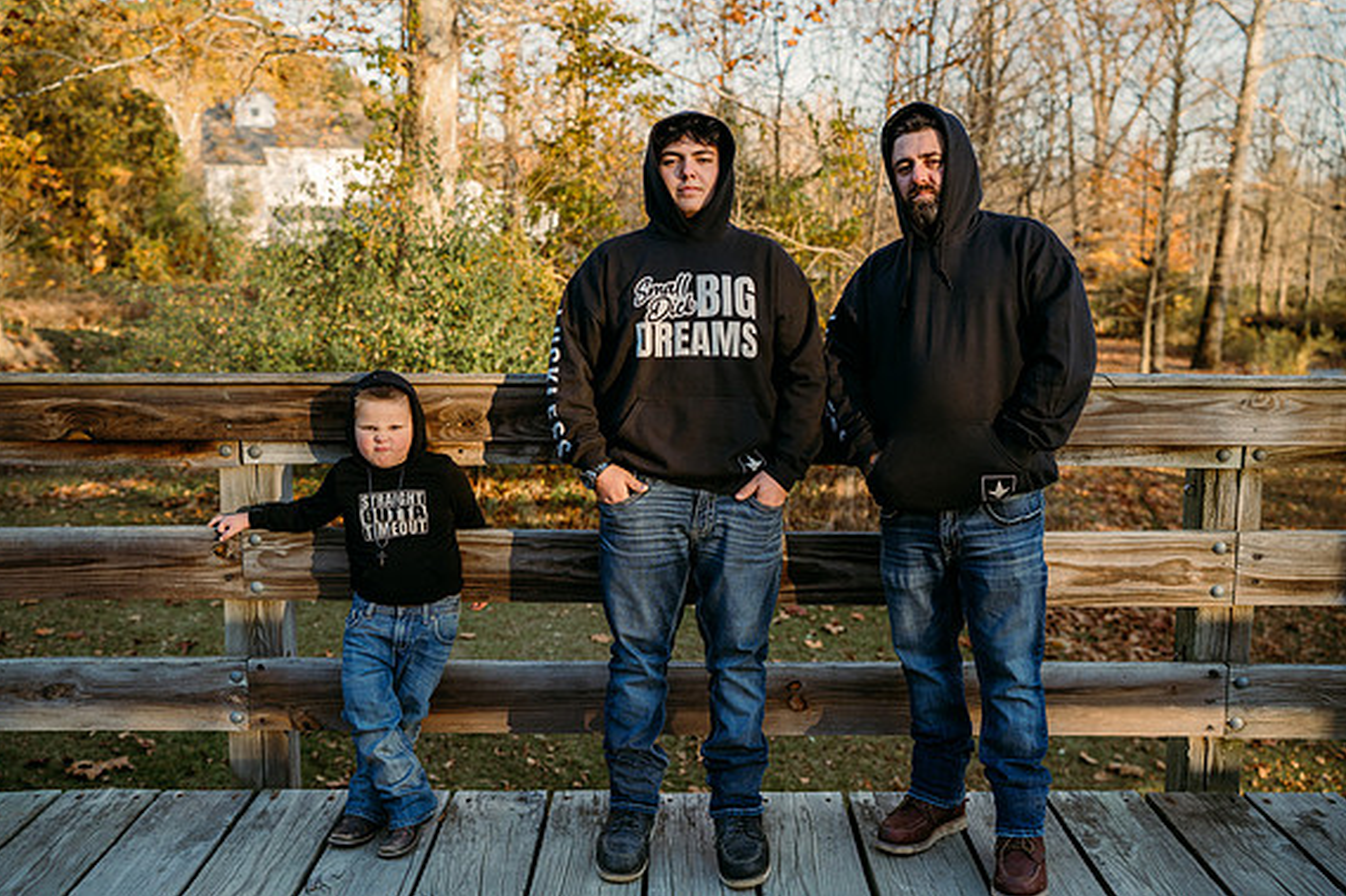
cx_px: 672
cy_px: 441
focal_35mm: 36
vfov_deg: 36.9
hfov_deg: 53.1
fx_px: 1346
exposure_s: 1/800
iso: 500
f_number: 2.8
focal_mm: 35
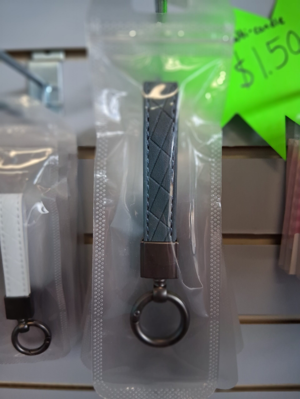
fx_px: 300
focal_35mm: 26
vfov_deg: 67.3
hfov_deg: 53.1
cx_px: 150
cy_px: 200
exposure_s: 1/50
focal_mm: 3.98
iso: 250
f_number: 1.8
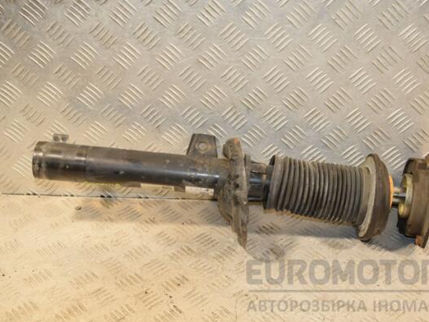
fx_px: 657
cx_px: 231
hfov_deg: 36.1
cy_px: 163
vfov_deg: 27.5
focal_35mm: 53
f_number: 6.3
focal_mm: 32
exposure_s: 1/200
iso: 800
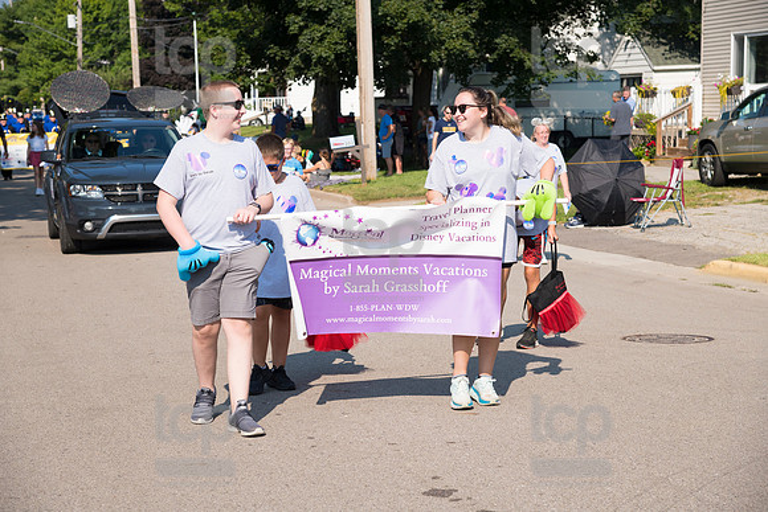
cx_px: 384
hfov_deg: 23.9
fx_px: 1814
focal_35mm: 85
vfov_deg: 16.1
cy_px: 256
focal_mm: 85
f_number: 6.3
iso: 320
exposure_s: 1/800
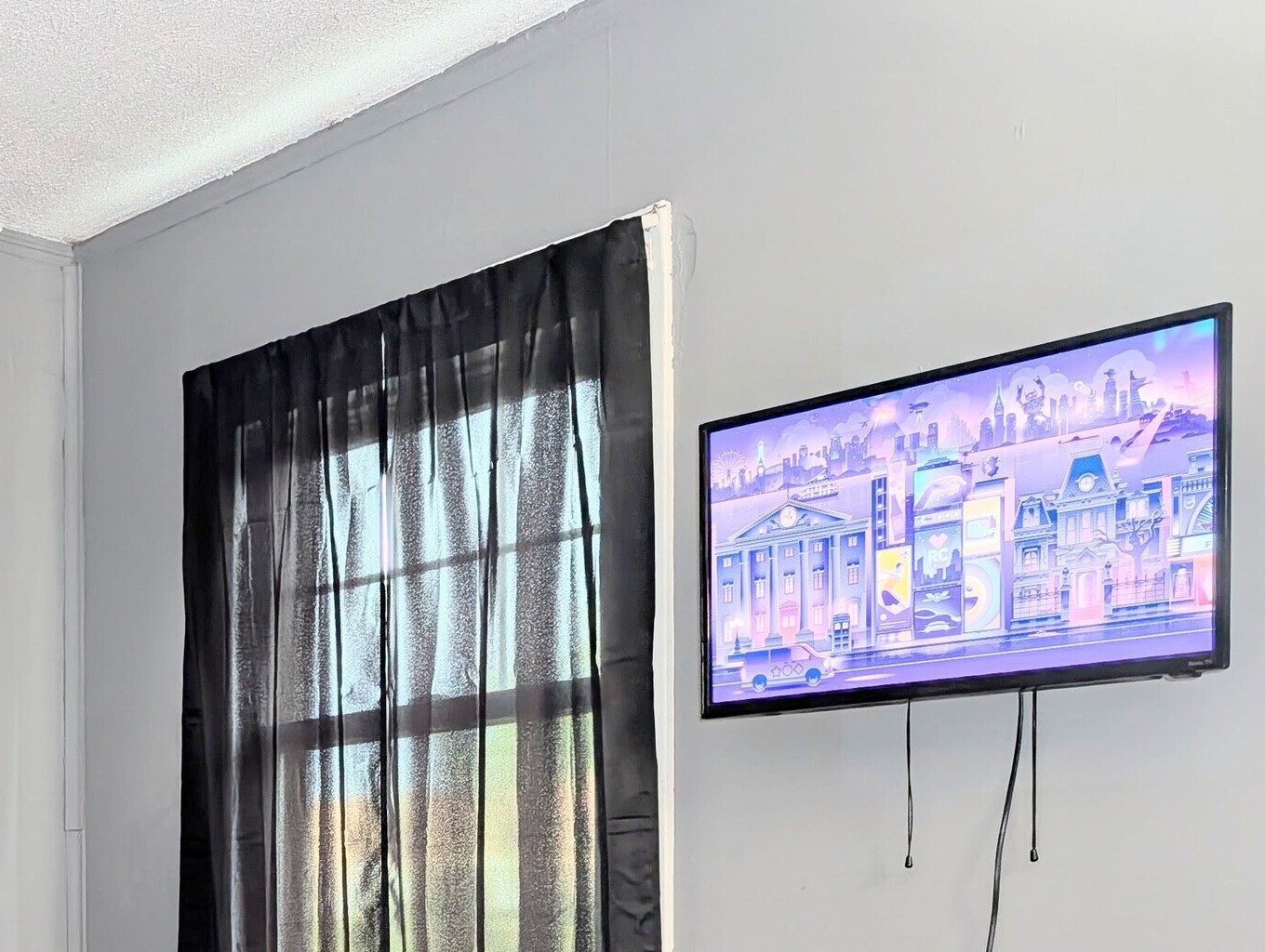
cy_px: 992
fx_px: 1976
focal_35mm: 54
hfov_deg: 32.9
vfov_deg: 25.5
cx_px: 35
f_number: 1.68
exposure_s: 1/63.5
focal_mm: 6.9
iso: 62
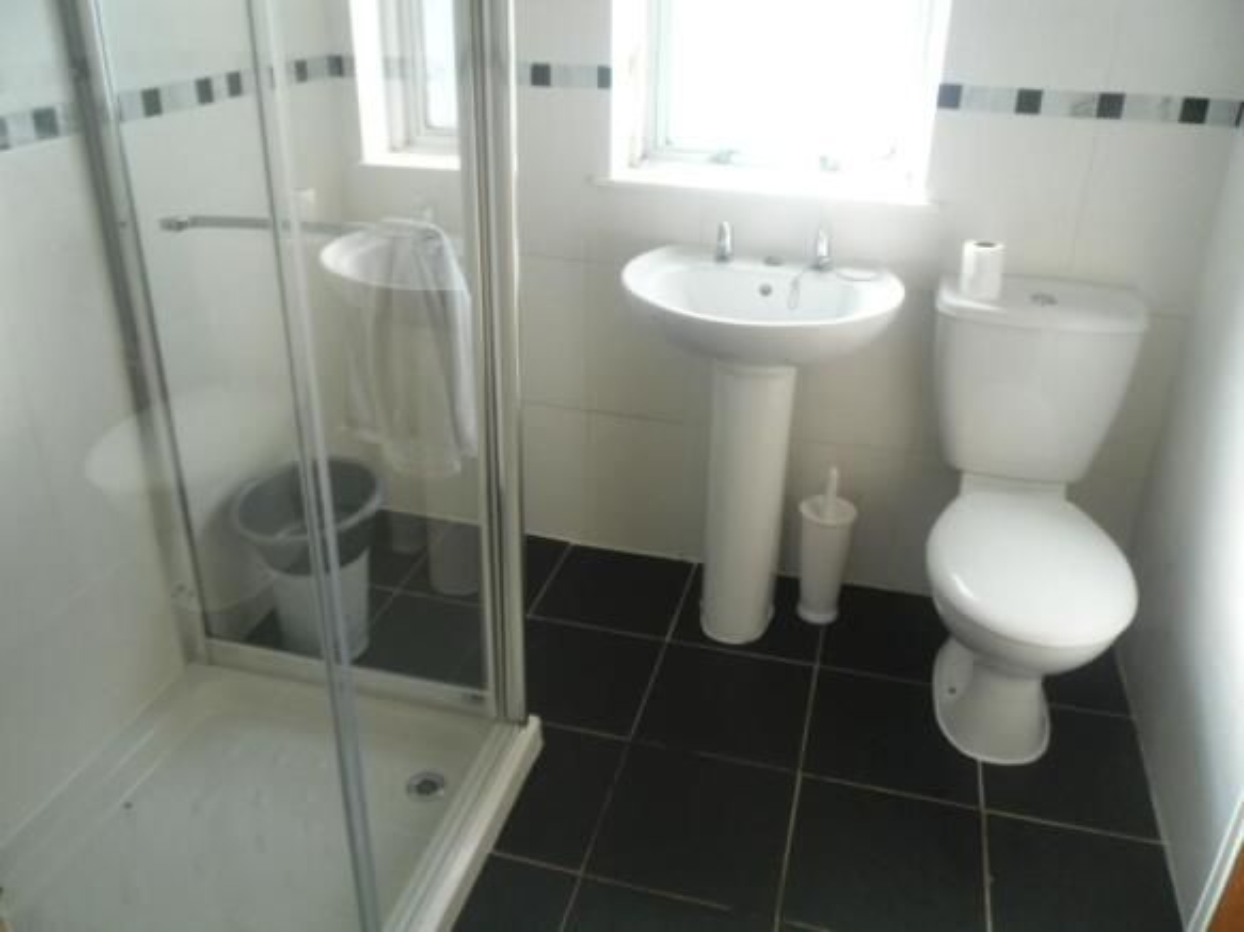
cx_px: 622
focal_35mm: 28
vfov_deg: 49.7
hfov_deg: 63.5
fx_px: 1006
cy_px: 466
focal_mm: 5.1
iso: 100
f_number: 3.4
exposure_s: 1/86
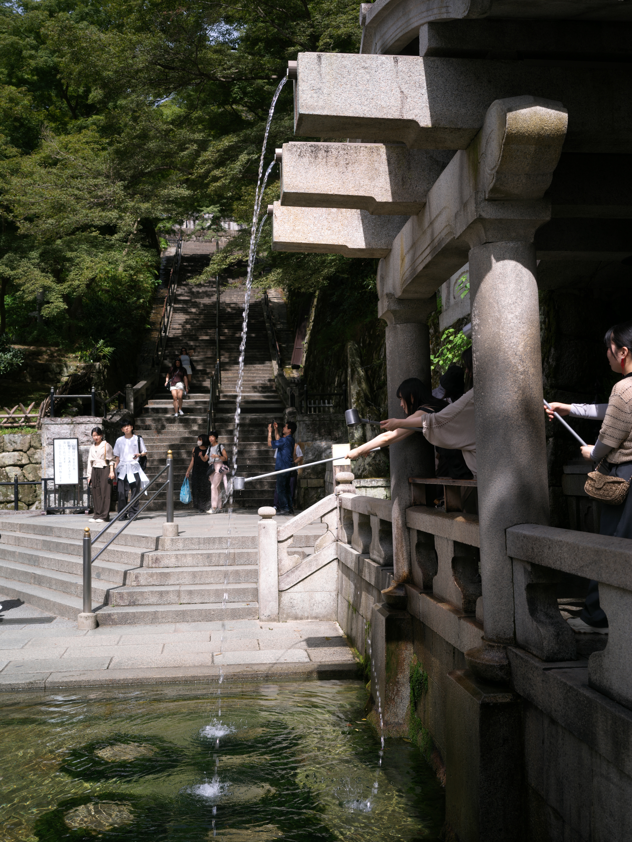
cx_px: 316
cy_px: 421
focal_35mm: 35
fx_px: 851
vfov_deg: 52.6
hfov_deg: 40.7
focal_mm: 45
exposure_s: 1/250
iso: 100
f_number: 7.1
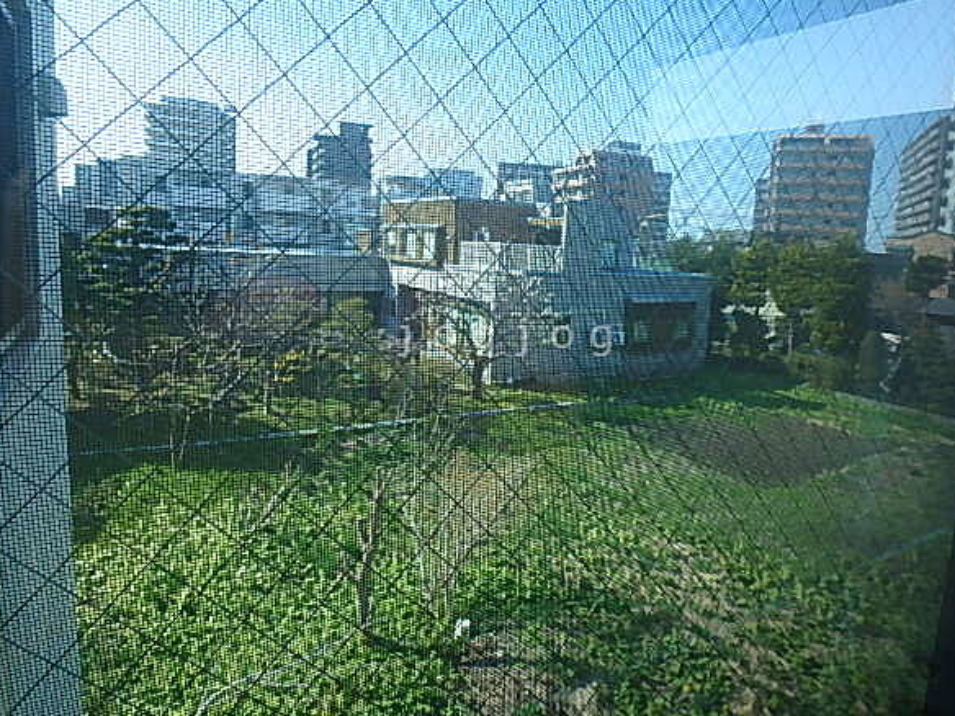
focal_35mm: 23
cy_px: 337
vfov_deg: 58.8
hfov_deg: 73.8
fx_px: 635
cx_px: 509
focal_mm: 3.7
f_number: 3.5
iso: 125
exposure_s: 1/250
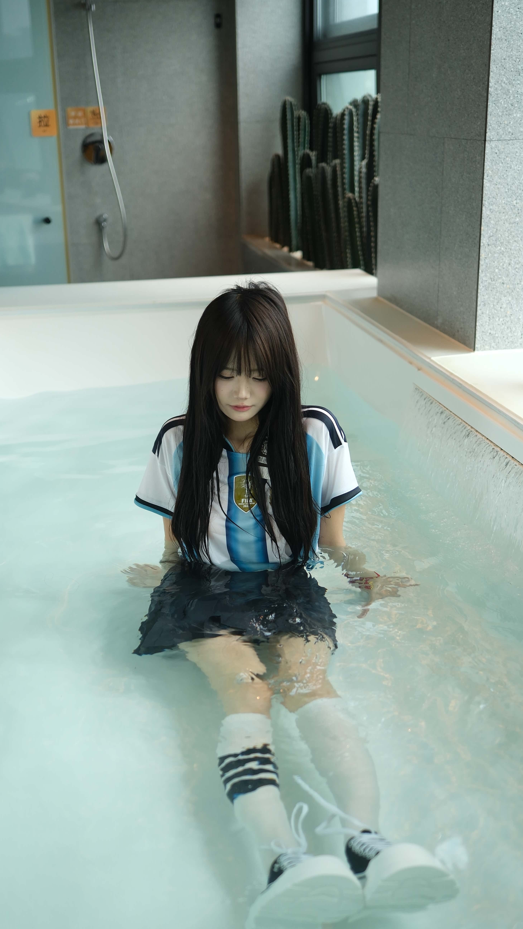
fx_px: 1085
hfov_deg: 27.1
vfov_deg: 46.4
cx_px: 212
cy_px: 502
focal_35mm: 44
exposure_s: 1/400
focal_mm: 23
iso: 200
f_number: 1.4
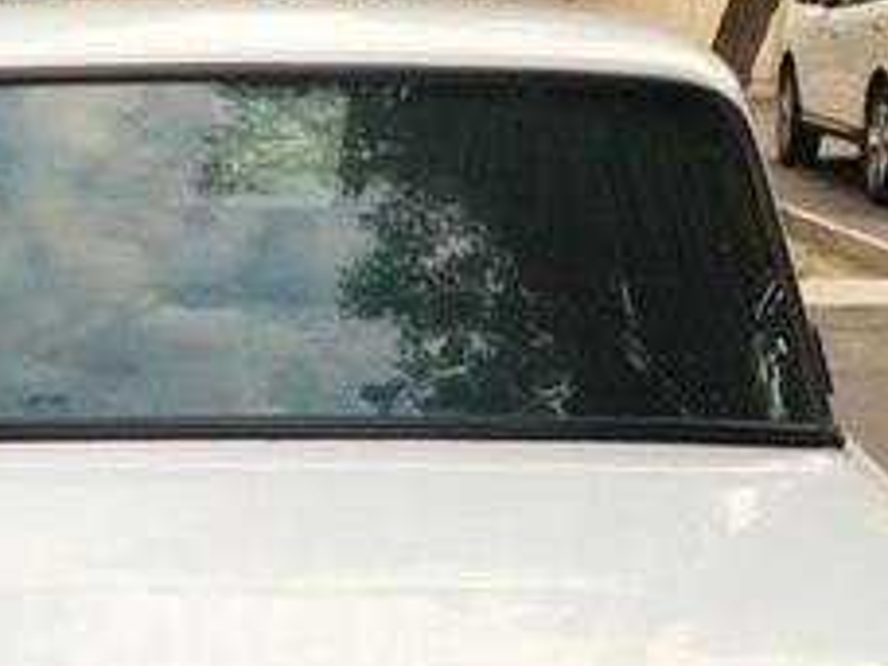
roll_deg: -2.5
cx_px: 249
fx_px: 2155
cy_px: 629
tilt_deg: -15.8
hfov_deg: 23.1
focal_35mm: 84
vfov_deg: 17.3
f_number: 2.2
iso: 50
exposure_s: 1/100
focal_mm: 4.15
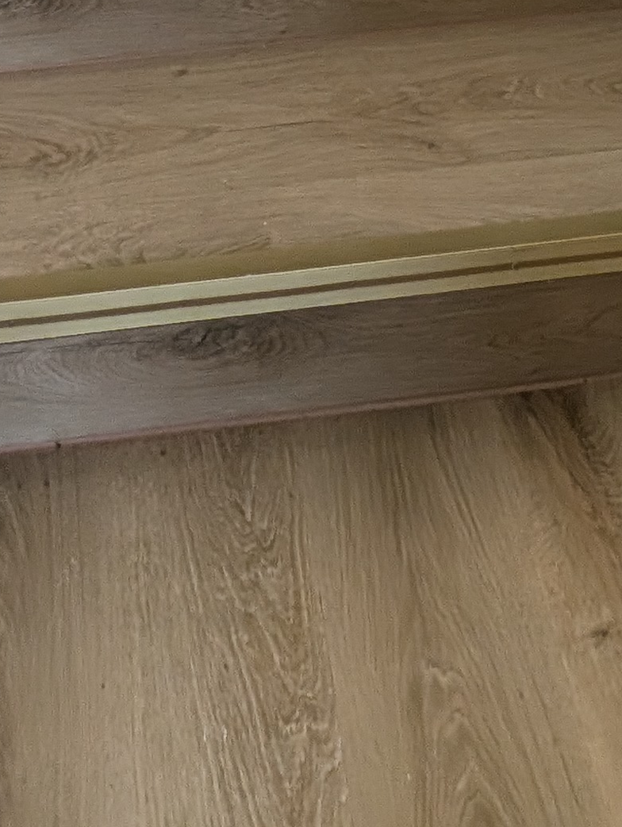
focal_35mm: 47
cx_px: 267
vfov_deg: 21.9
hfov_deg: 30.9
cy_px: -690
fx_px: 1124
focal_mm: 2.23
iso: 103
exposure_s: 1/90
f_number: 1.95
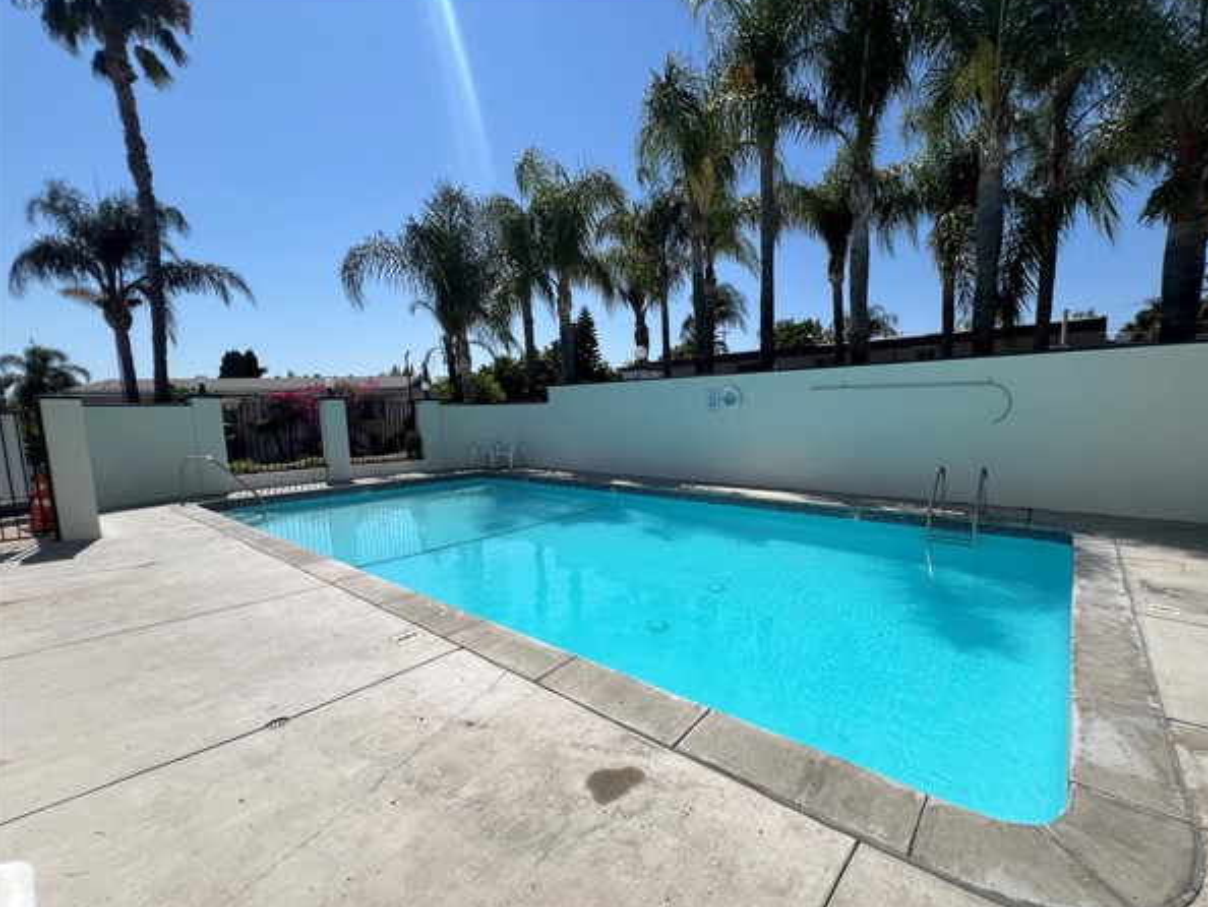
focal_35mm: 14
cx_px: 643
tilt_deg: -6.0
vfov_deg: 85.7
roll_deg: +1.6
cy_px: 474
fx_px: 489
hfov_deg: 101.9
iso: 32
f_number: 1.8
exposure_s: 1/2950
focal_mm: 1.57
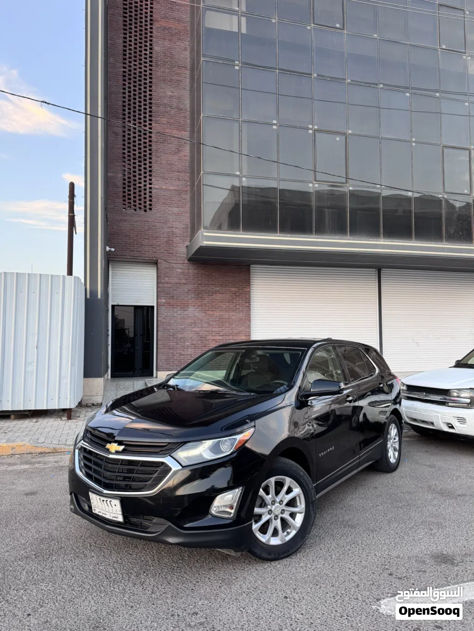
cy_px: 316
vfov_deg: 71.6
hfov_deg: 56.8
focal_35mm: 24
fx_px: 438
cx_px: 237
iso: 200
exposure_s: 1/100
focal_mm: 6.76
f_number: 1.78
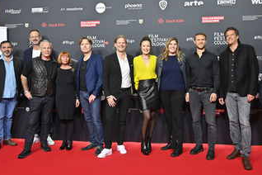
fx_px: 247
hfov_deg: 55.8
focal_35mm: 34
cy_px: 86
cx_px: 127
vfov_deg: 38.9
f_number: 5
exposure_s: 1/200
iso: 1250
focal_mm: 24
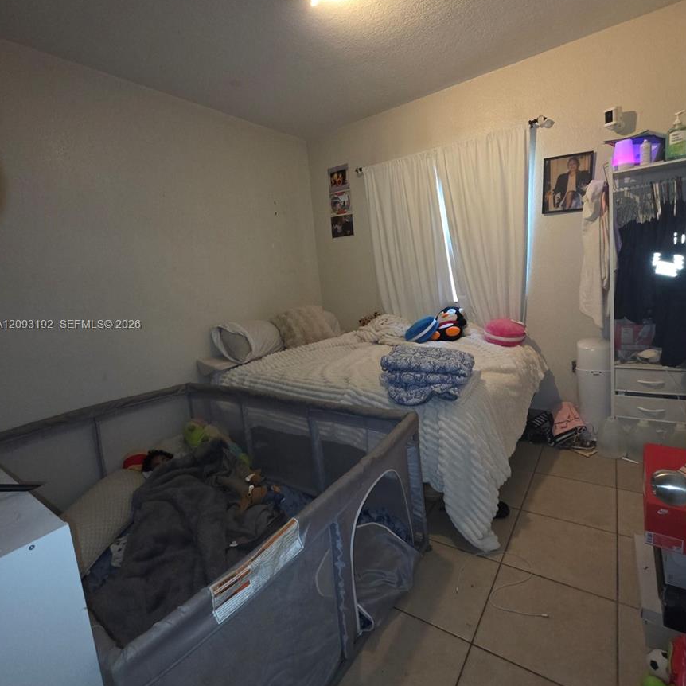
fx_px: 359
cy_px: 325
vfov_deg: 87.4
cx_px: 352
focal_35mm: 16
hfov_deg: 87.4
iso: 200
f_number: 1.9
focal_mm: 2.2
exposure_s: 1/50
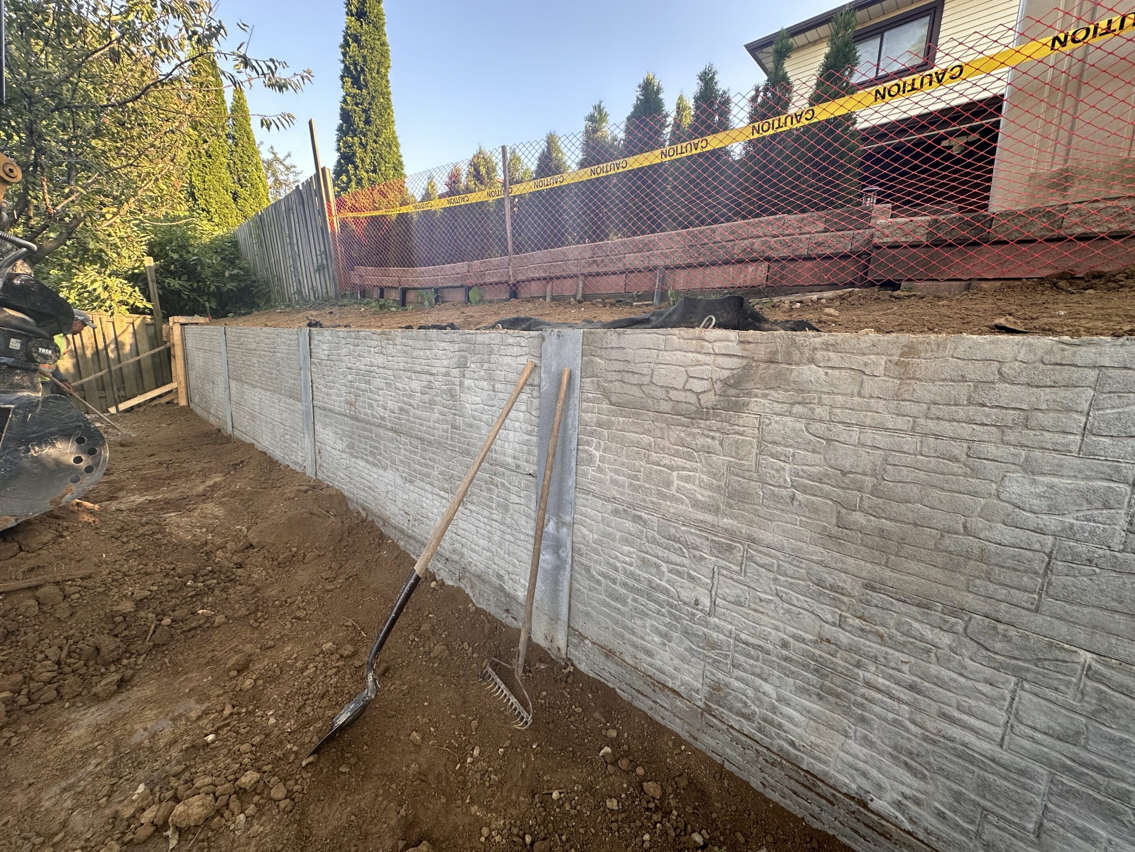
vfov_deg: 85.7
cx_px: 568
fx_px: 459
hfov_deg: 102.1
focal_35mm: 14
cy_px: 426
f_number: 2.2
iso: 40
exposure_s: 1/99
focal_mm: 2.22
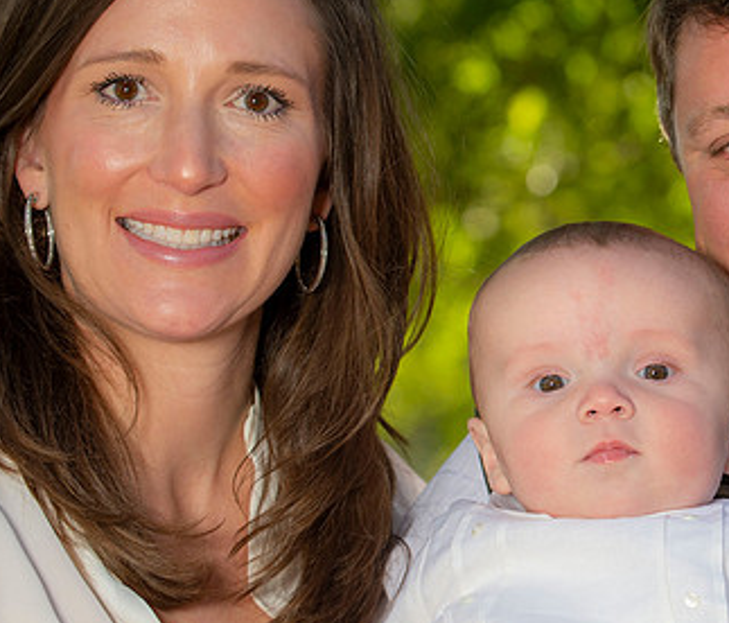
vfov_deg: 8.3
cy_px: 373
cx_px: 717
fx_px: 4277
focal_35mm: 193
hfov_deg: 9.7
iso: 200
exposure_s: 1/250
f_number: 8
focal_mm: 98
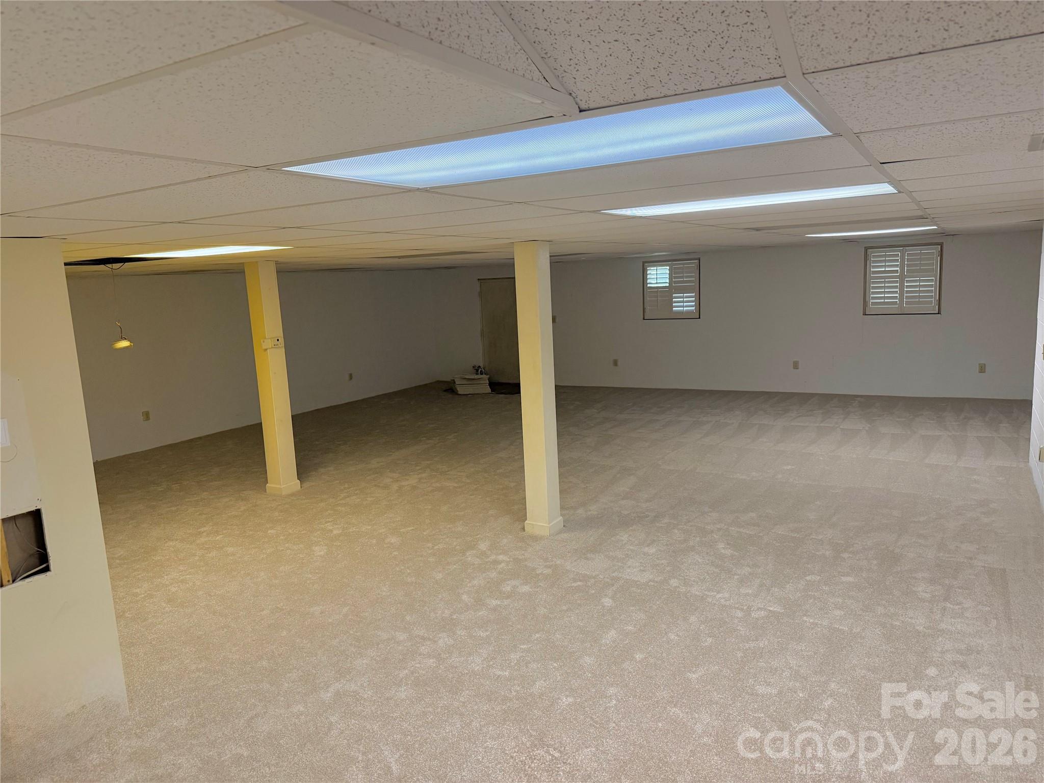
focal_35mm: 24
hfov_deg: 71.6
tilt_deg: -8.7
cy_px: 392
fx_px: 724
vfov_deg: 56.8
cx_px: 522
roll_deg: +3.7
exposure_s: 1/120
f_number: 1.78
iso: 400
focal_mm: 6.76
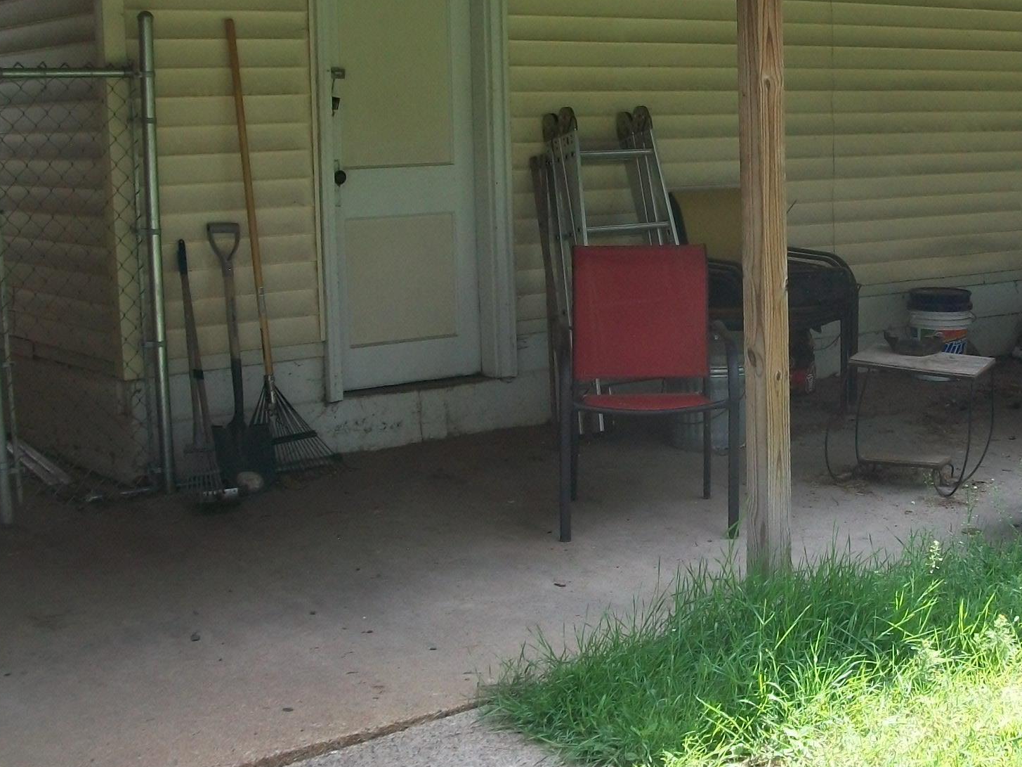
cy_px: 387
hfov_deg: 33.3
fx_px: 1683
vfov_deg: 25.7
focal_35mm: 57
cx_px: 720
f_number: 2.9
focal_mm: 5.7
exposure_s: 1/250
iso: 80
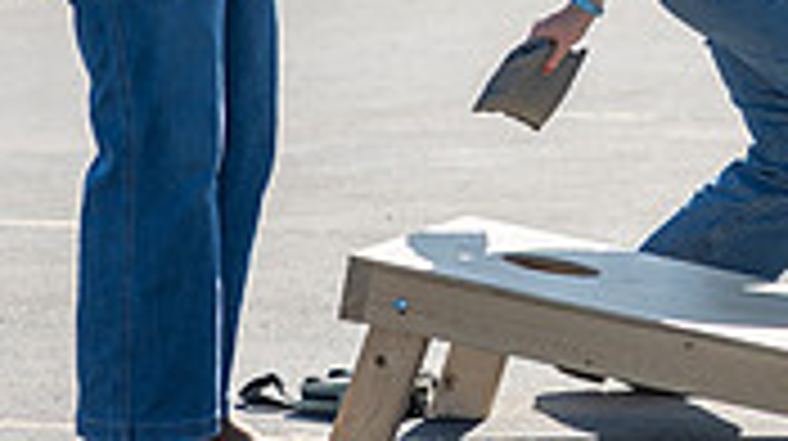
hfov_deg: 6.4
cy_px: -39
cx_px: 853
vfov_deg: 3.6
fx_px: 6992
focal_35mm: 335
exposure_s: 1/1000
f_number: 2.8
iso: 80
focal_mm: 90
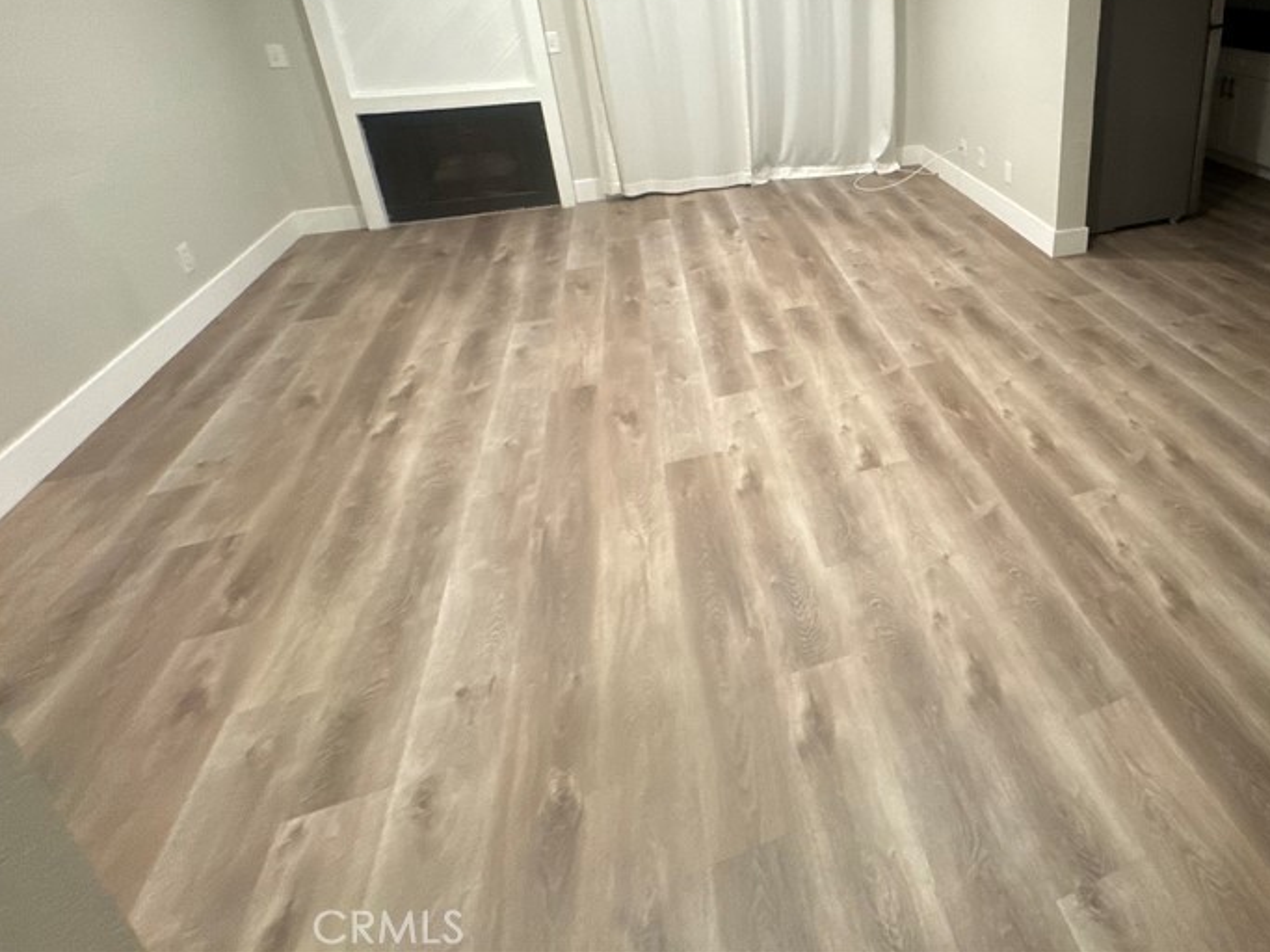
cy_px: 240
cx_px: 937
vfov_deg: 60.0
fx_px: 770
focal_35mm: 21
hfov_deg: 73.9
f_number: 2.2
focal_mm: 2.22
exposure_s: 1/60
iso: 400
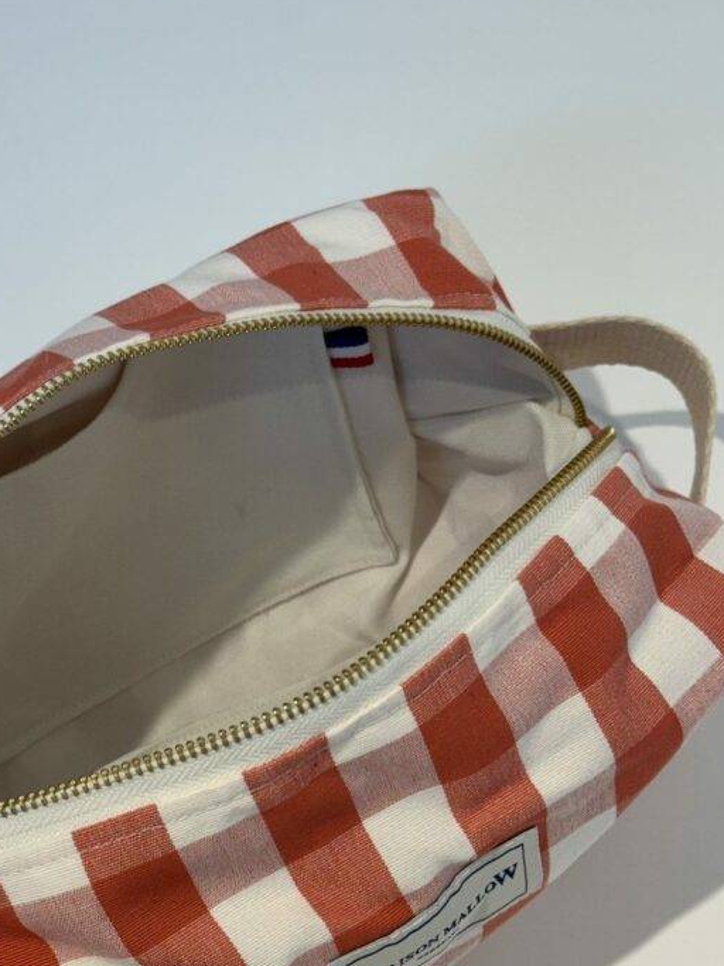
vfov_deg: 26.9
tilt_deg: -64.4
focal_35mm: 72
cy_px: 615
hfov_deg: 20.4
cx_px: 253
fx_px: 2008
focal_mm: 6.76
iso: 50
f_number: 1.78
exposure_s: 1/100
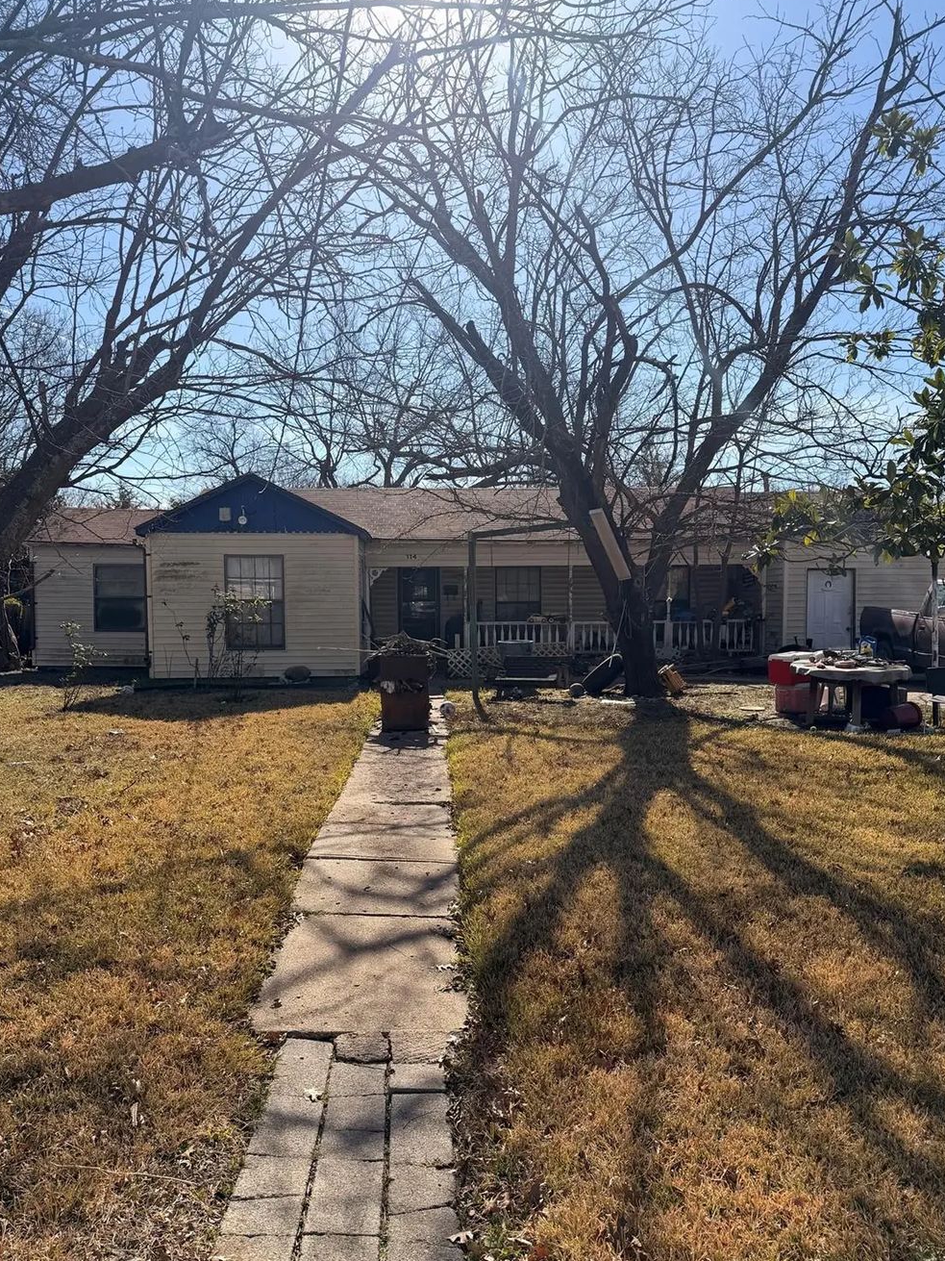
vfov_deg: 69.4
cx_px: 472
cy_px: 642
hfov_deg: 54.9
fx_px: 910
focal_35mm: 25
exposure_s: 1/5319
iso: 80
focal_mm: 6.76
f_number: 1.78
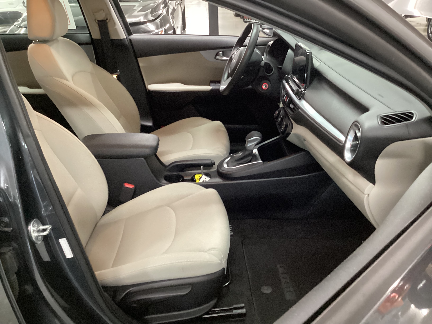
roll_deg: +1.3
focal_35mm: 31
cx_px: 216
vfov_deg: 45.4
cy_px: 162
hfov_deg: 58.4
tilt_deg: -29.0
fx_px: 387
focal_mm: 3.3
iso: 500
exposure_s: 1/25
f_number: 2.4
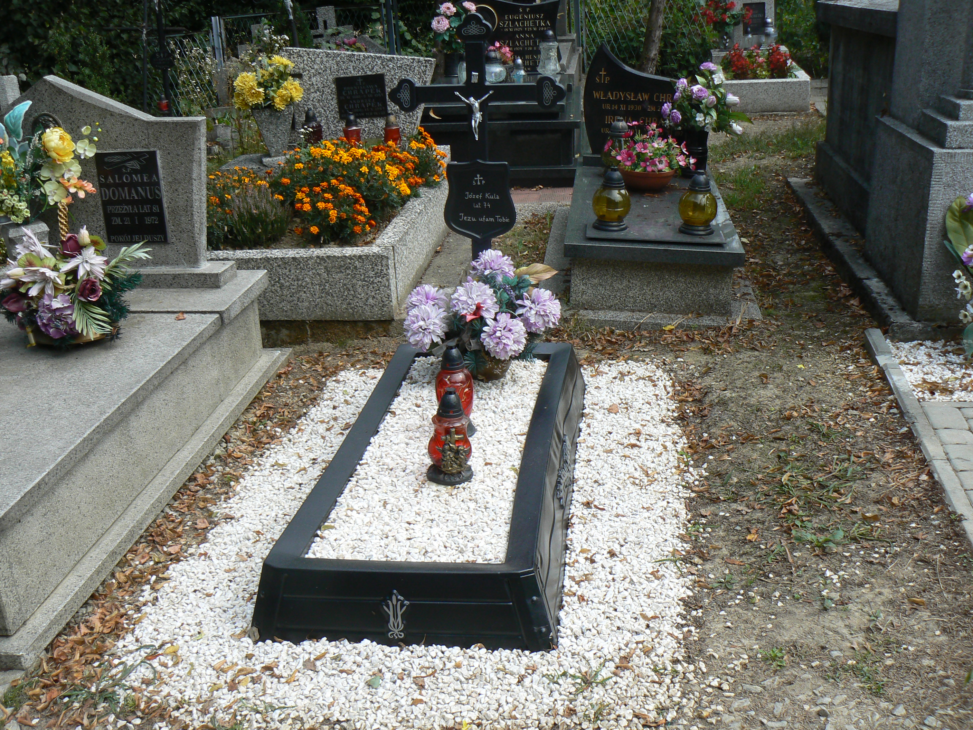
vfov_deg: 39.7
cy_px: 365
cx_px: 486
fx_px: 1012
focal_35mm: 36
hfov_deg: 51.4
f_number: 5.6
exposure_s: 1/250
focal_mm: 6
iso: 80
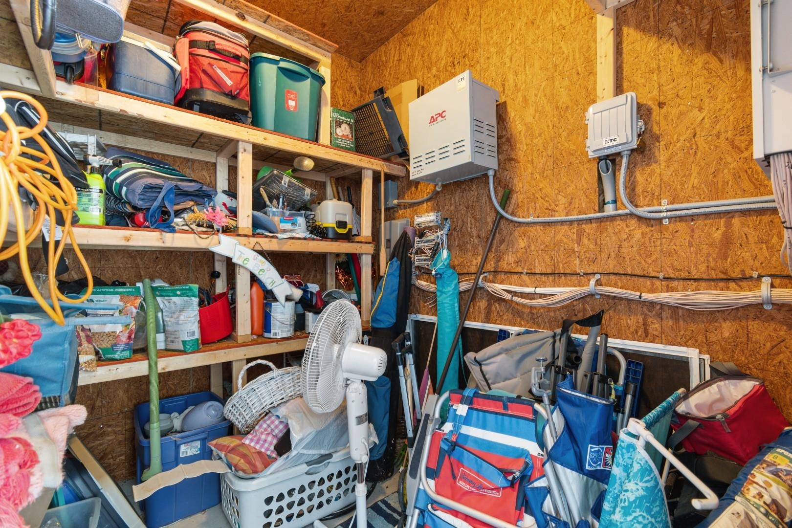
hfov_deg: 100.4
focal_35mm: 15
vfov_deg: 77.3
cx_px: 396
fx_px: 330
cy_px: 264
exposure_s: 1
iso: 100
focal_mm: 10
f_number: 4.5
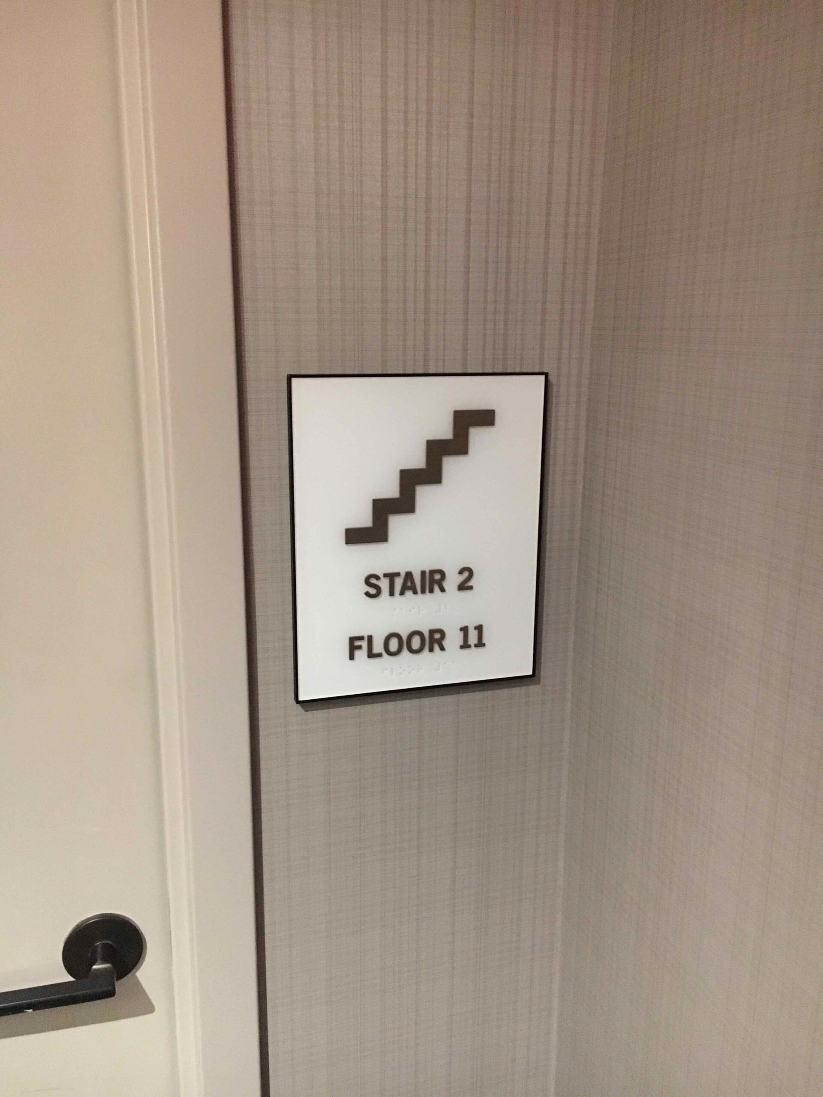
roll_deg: +0.5
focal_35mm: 29
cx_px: 412
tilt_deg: -13.9
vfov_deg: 61.7
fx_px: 919
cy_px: 548
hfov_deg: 48.2
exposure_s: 1/15
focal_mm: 4.15
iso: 320
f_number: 2.2
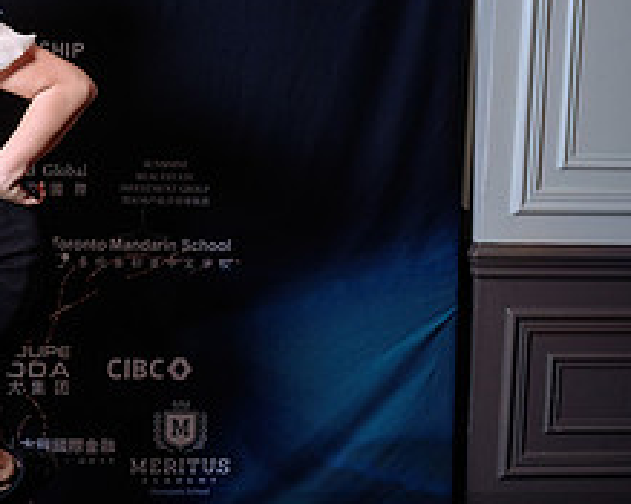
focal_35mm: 68
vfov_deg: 22.4
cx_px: -80
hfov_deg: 25.7
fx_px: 1269
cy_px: 194
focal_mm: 26.5
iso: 400
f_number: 4
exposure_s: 1/100
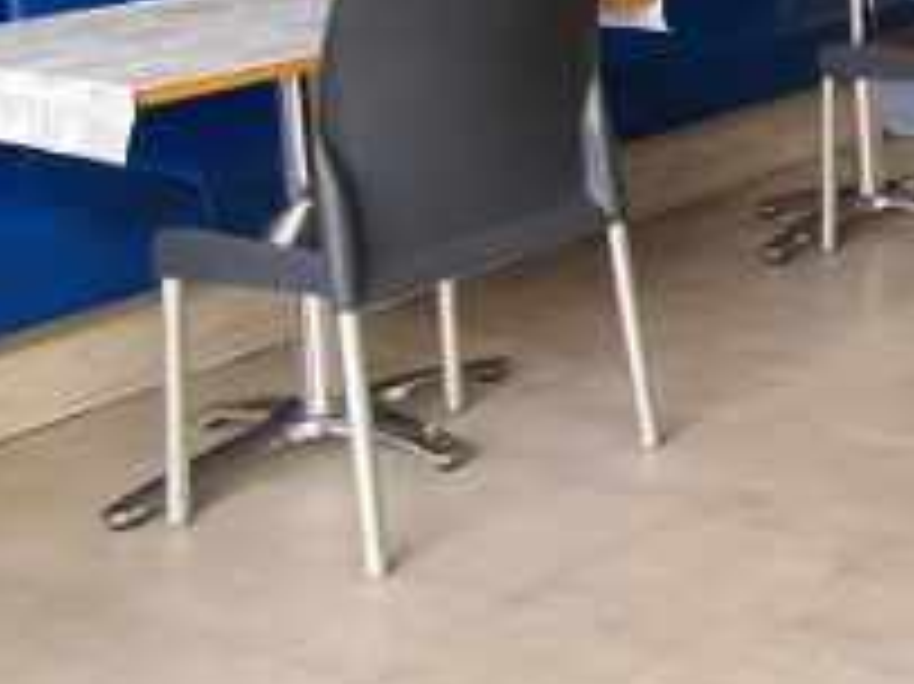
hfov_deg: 19.9
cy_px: -266
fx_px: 1689
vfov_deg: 20.4
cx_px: 1729
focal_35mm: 64
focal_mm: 1.8
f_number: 2.2
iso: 50
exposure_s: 1/50
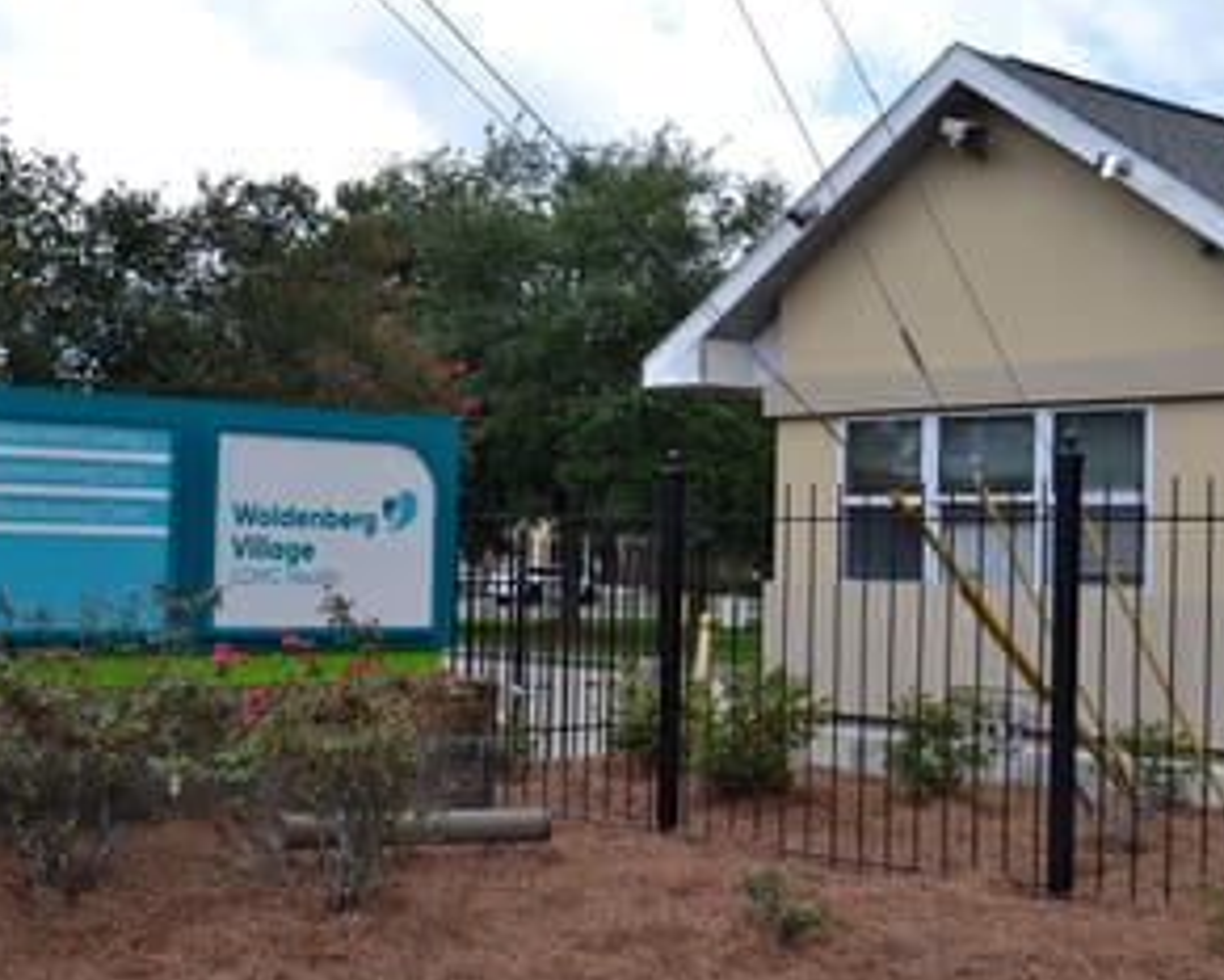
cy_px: 505
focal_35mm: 58
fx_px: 2102
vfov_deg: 26.2
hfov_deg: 32.3
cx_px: 450
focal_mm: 30
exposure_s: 1/1000
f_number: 5
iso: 400
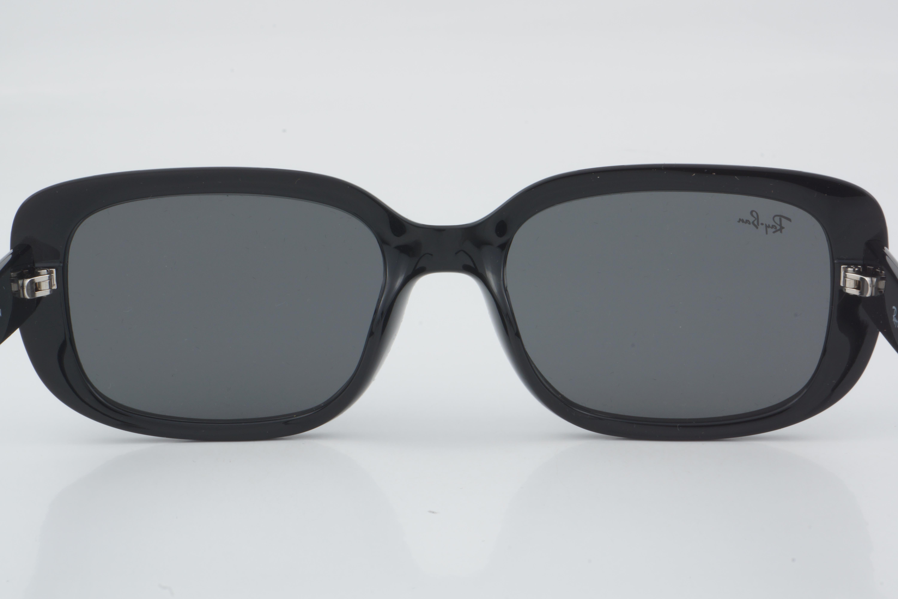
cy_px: 300
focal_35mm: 75
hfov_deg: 27.0
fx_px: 1871
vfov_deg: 18.2
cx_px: 449
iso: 100
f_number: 32
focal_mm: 50
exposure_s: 1/3
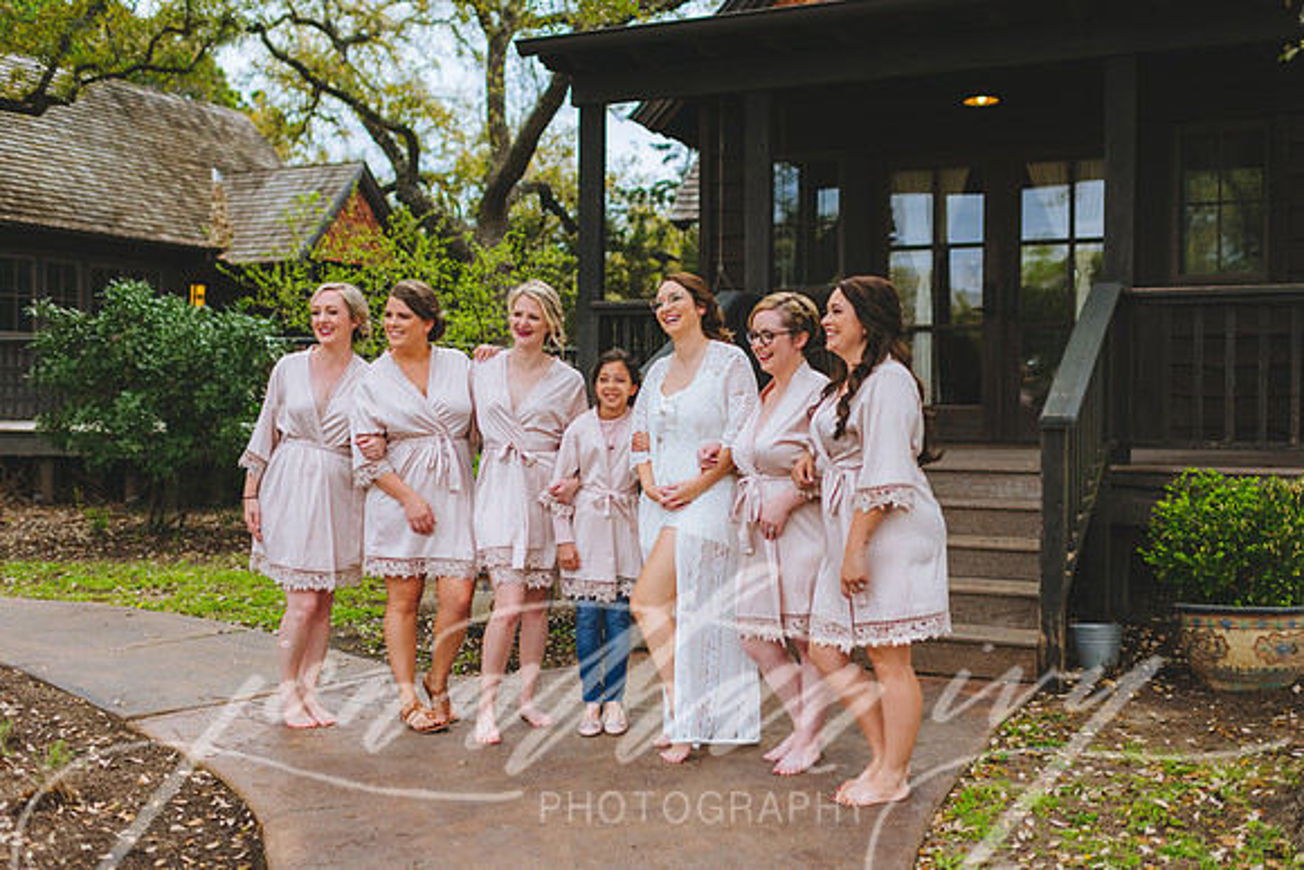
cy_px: 434
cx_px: 676
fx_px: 1351
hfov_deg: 51.5
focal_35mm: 37
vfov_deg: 35.7
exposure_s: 1/2000
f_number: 2
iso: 125
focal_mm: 35
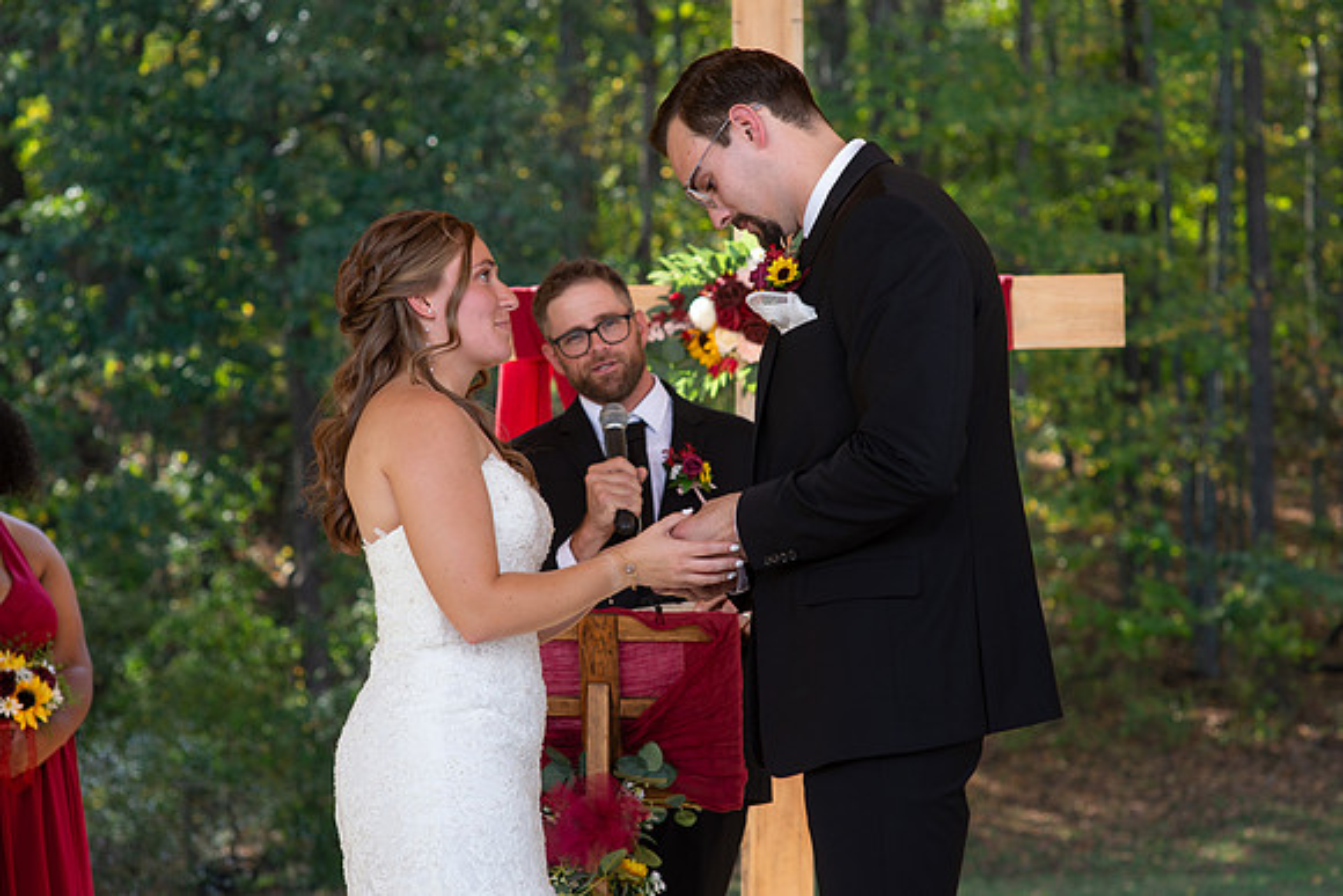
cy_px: 493
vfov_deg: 13.1
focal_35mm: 104
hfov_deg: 19.6
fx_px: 3894
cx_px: 641
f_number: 5
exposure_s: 1/320
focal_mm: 85
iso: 400
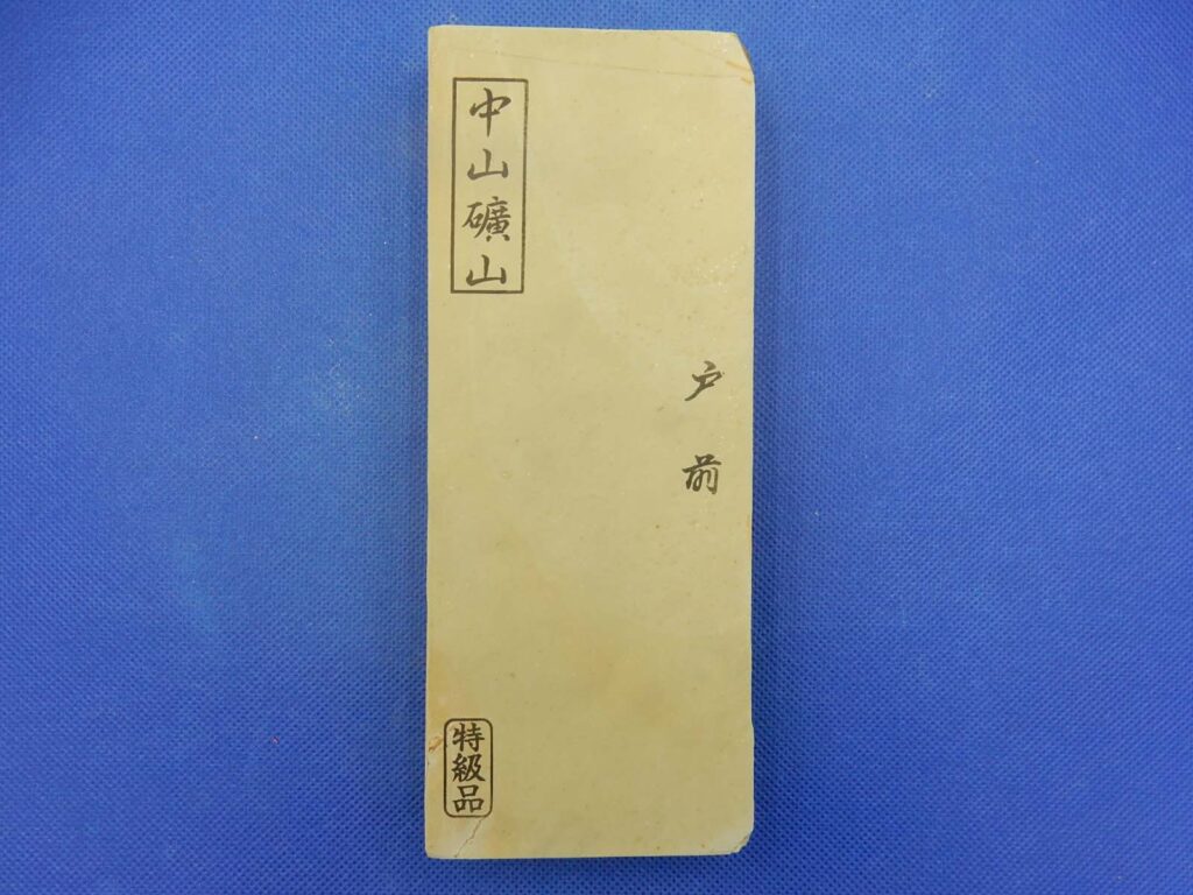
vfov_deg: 54.9
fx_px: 862
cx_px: 596
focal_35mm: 25
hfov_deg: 69.4
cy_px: 448
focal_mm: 4.5
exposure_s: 1/80
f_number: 3.7
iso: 125
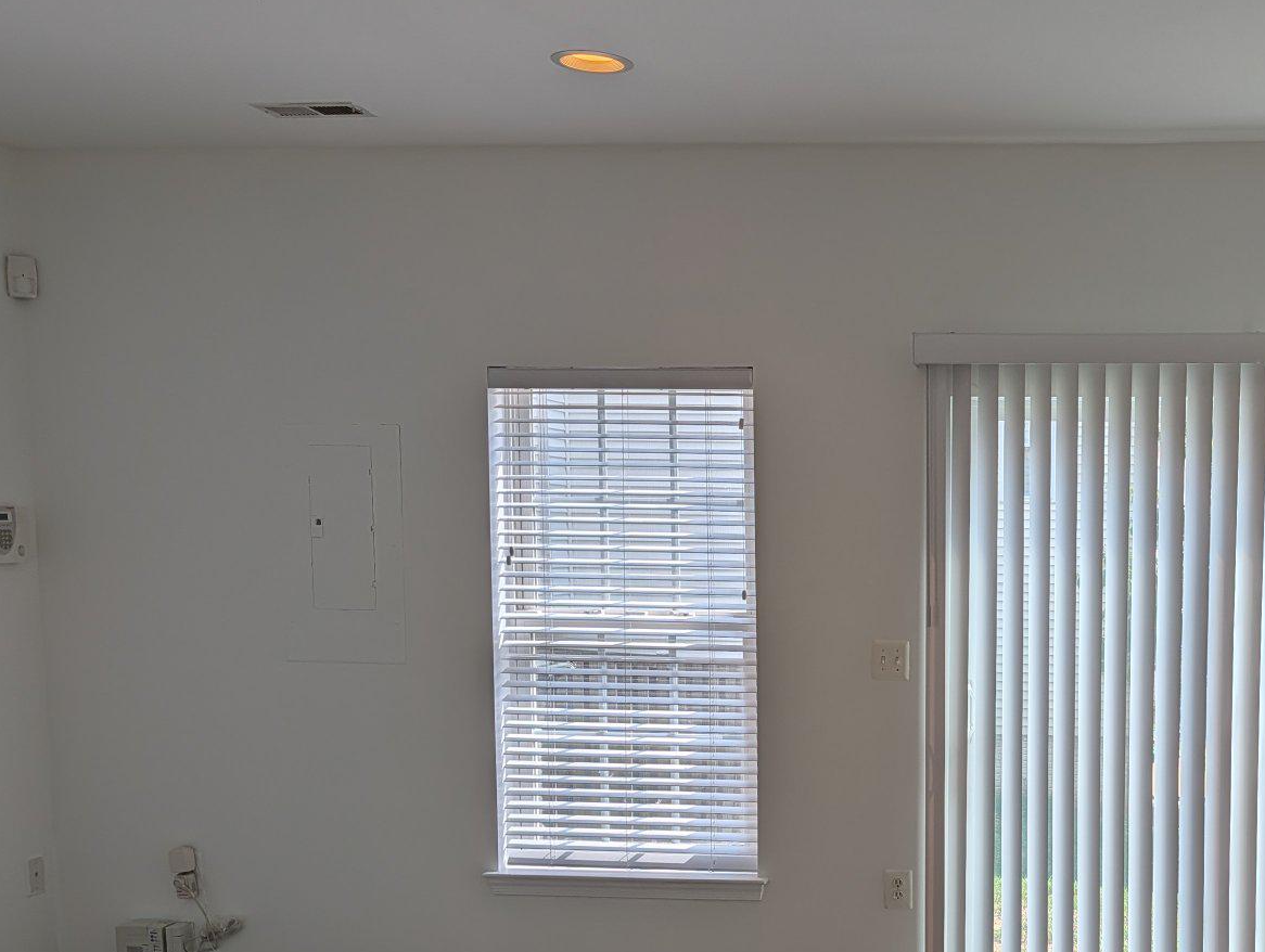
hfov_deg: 42.1
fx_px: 1537
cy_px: 682
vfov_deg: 33.9
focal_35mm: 42
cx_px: 1068
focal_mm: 6.9
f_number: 1.68
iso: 19
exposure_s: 1/1462
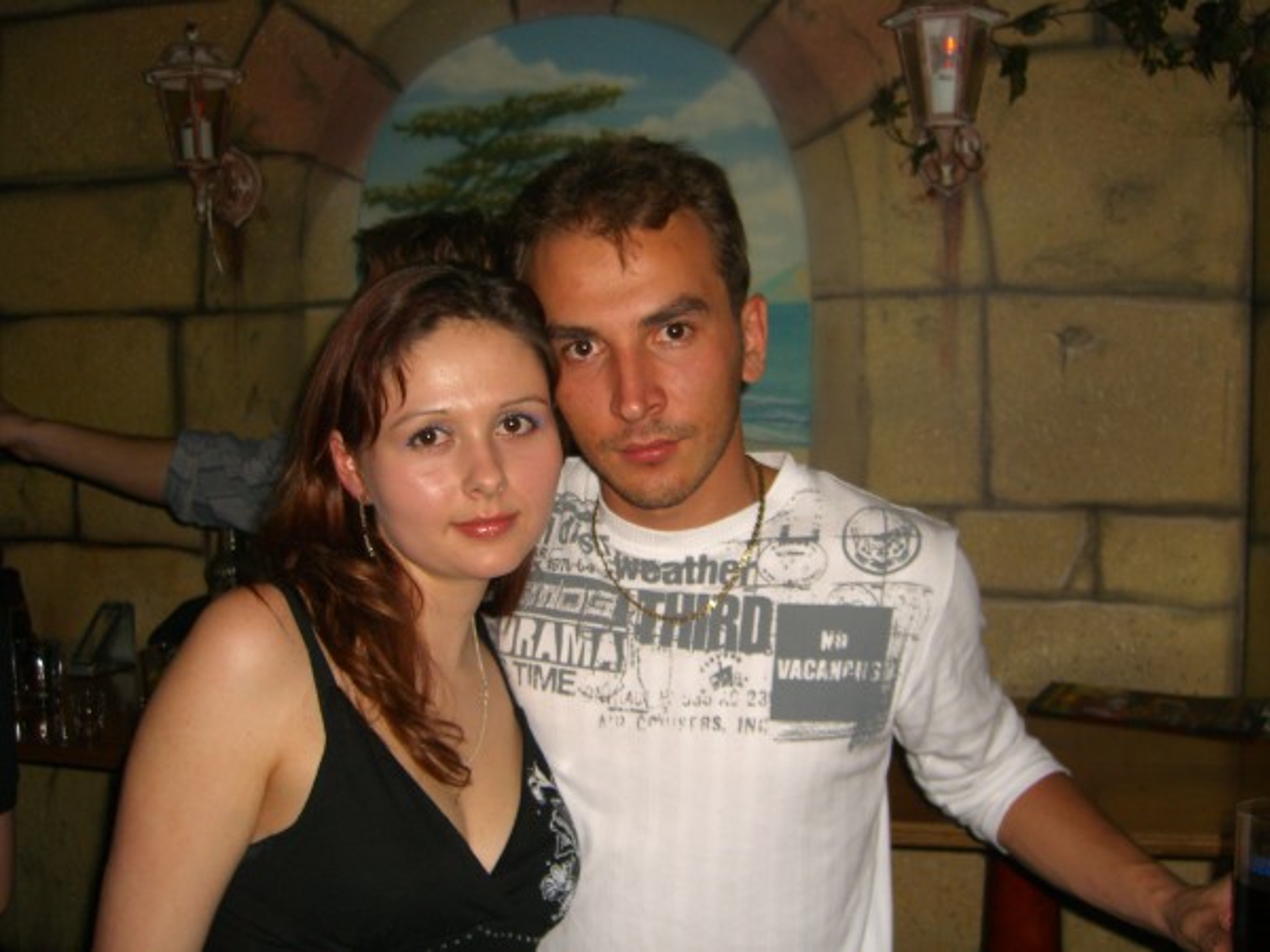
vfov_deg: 37.7
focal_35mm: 38
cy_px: 476
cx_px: 635
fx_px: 1394
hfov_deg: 49.0
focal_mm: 7.9
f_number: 2.8
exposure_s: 1/60
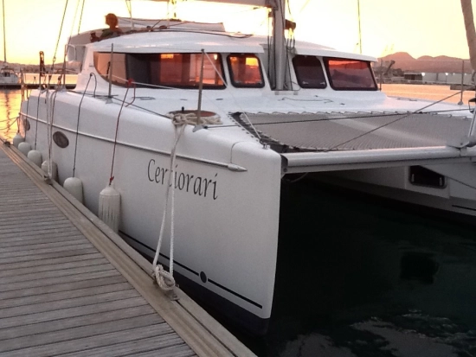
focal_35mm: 44
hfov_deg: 42.9
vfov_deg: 32.9
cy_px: 178
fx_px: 605
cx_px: 238
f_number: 2.4
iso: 100
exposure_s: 1/30
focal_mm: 2.03
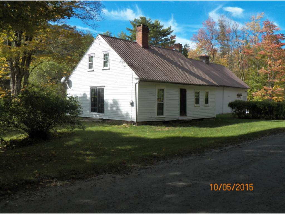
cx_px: 142
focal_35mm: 35
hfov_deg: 52.6
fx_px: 288
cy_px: 107
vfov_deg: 40.7
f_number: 4
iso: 125
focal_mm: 6.3
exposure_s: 1/1250
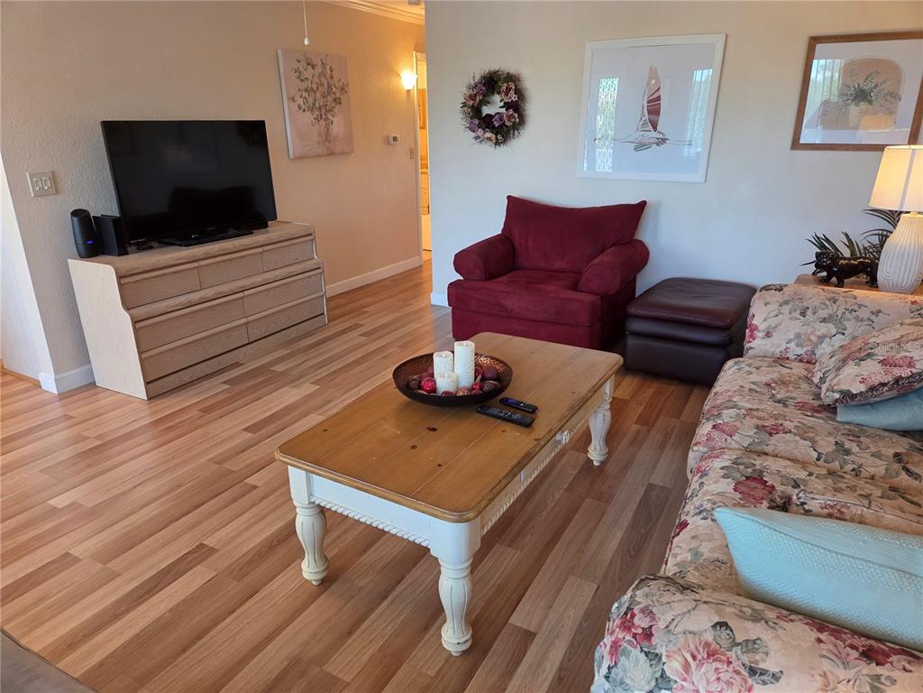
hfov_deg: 73.9
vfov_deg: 58.9
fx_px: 613
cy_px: 346
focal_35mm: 23
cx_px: 462
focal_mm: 5.4
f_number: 1.8
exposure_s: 1/120
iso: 400
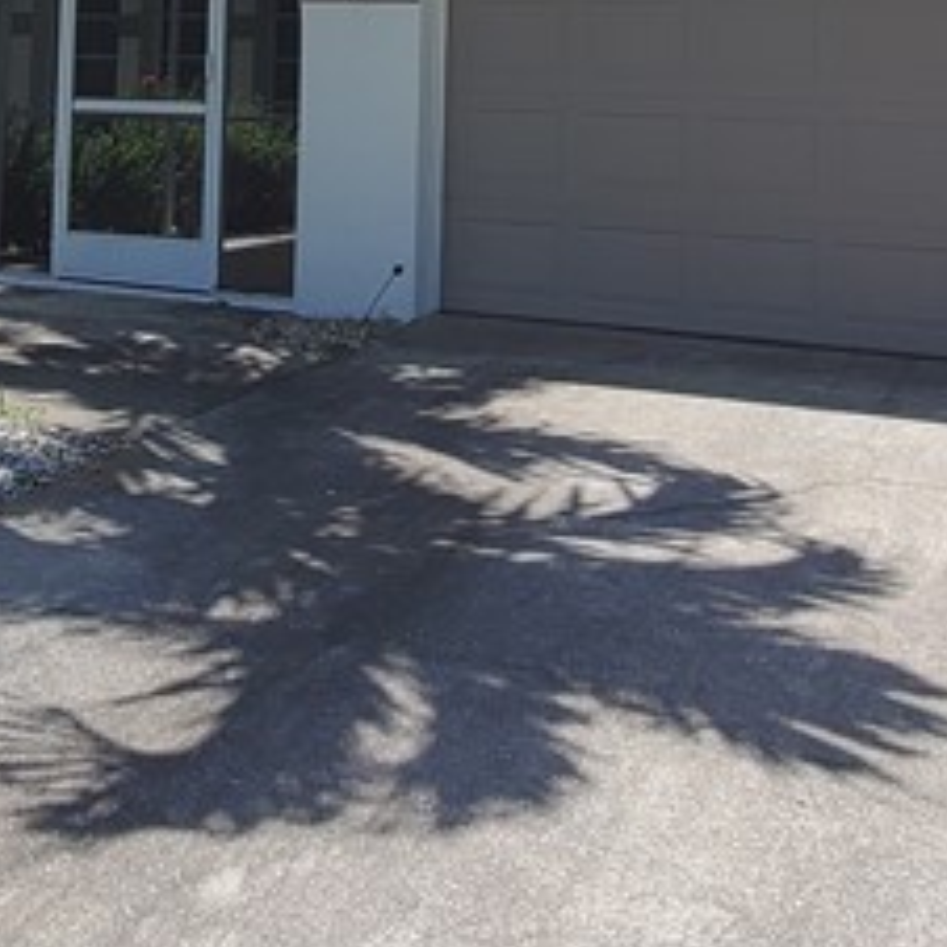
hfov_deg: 32.2
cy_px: -75
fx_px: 1609
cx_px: 243
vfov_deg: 29.7
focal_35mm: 52
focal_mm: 1.8
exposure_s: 1/916
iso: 50
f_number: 2.2
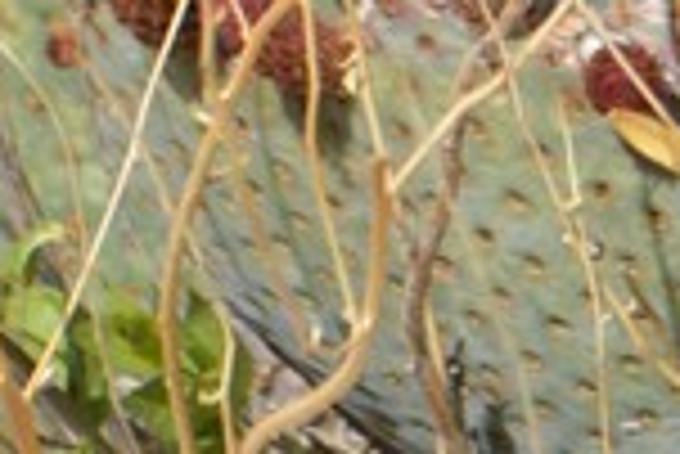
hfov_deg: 3.5
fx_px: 11185
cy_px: -679
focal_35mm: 592
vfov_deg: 2.3
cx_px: 1180
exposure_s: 1/1600
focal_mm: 55
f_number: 7.1
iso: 400
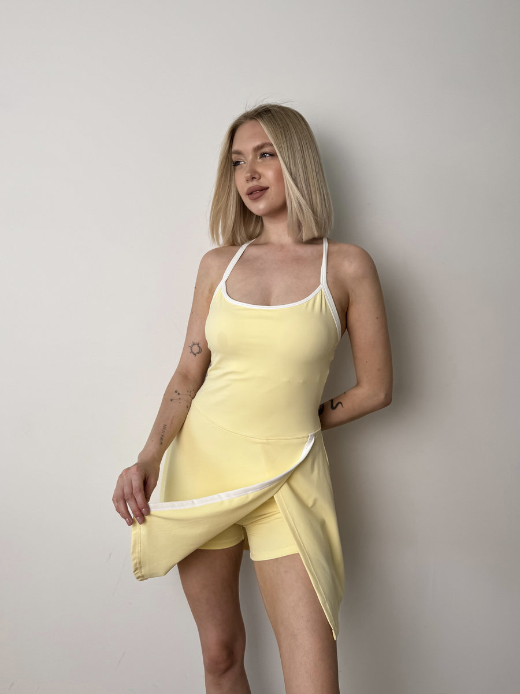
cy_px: 347
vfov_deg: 71.6
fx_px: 481
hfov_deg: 56.8
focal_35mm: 24
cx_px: 260
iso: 80
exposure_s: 1/609
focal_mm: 6.76
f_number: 1.78
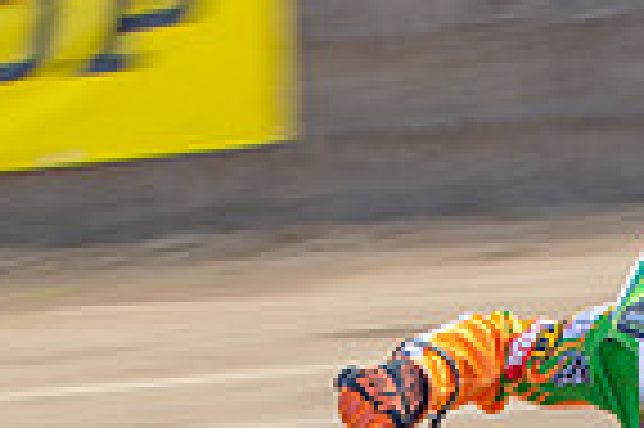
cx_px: 54
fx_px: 6093
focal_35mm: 341
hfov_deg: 6.0
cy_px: 777
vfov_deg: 4.0
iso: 100
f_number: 8
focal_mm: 56
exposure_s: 1/125
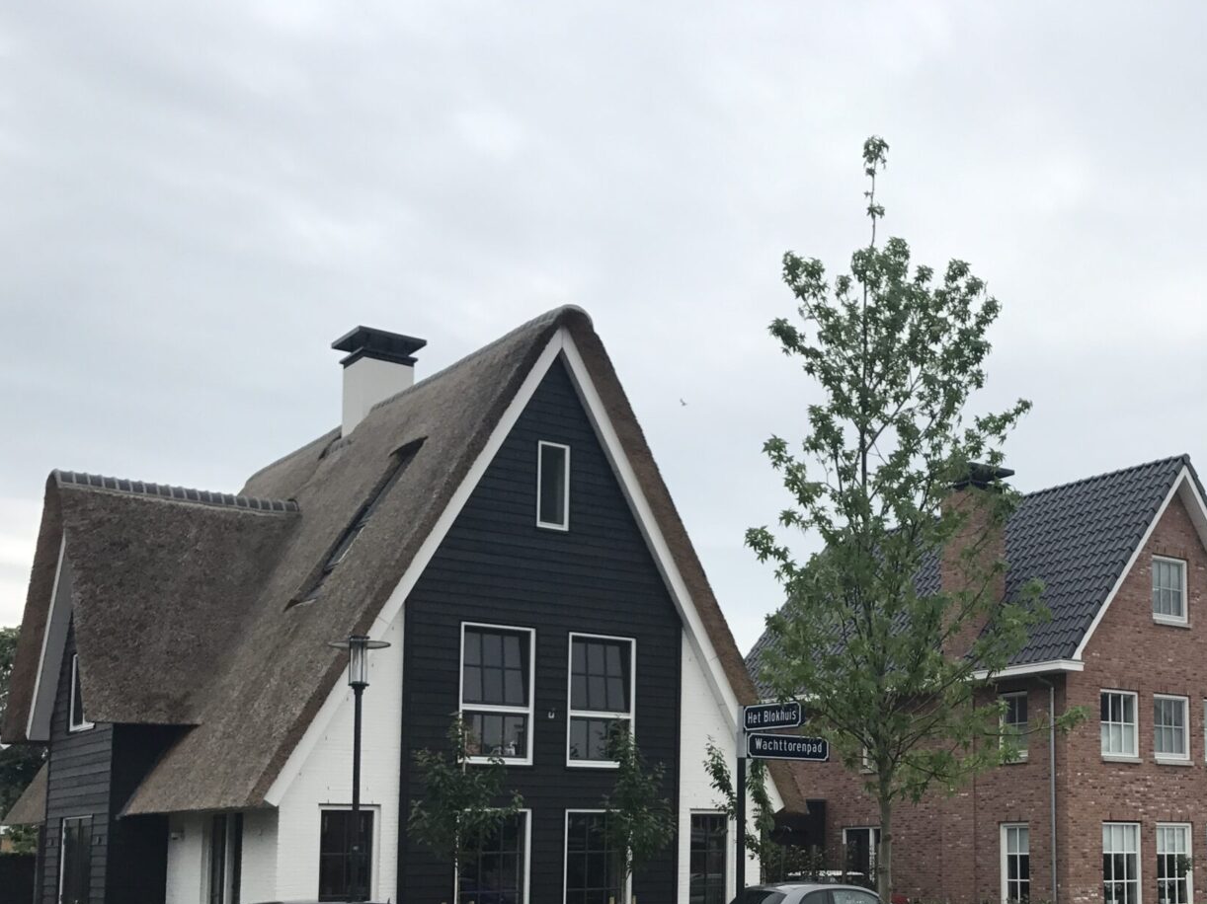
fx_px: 1534
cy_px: 703
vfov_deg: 32.1
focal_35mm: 44
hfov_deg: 41.6
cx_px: 917
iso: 20
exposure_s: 1/967
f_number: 1.8
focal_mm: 3.99
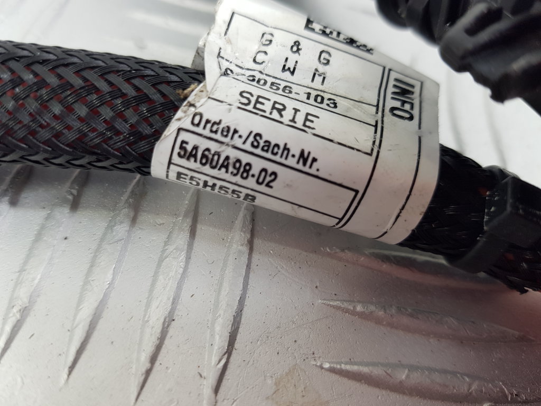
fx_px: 406
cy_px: 203
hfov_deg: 67.3
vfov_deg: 53.1
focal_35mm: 26
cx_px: 270
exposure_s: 1/50
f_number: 1.7
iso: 64
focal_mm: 4.2
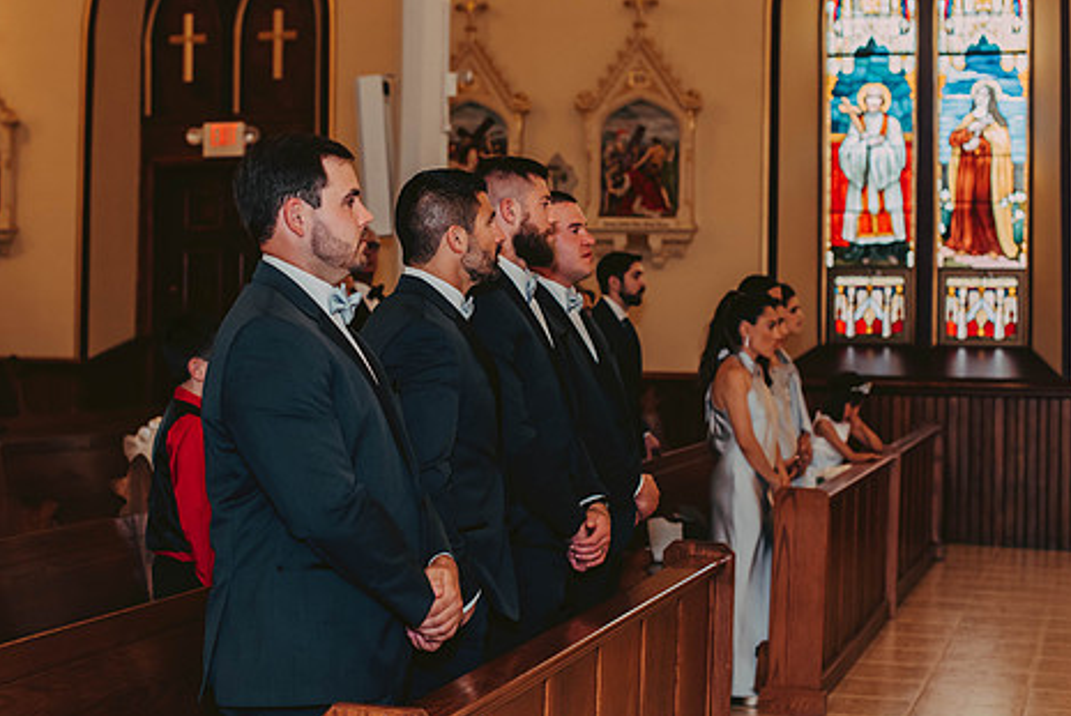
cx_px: 463
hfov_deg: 30.9
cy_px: 312
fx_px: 1936
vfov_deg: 21.0
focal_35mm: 65
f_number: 2.8
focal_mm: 50
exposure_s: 1/125
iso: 800
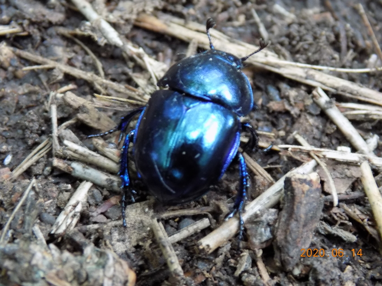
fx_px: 1302
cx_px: 191
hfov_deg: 16.7
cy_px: 143
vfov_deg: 12.6
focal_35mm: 118
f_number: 4.8
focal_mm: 20.9
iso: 400
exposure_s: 1/15
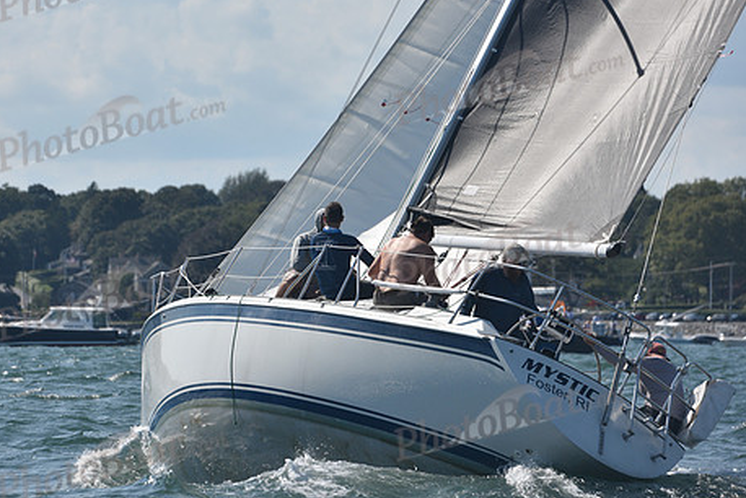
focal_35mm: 228
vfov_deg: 6.0
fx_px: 4727
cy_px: 191
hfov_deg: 9.0
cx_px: 311
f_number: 6.3
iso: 250
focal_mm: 180
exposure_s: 1/1000
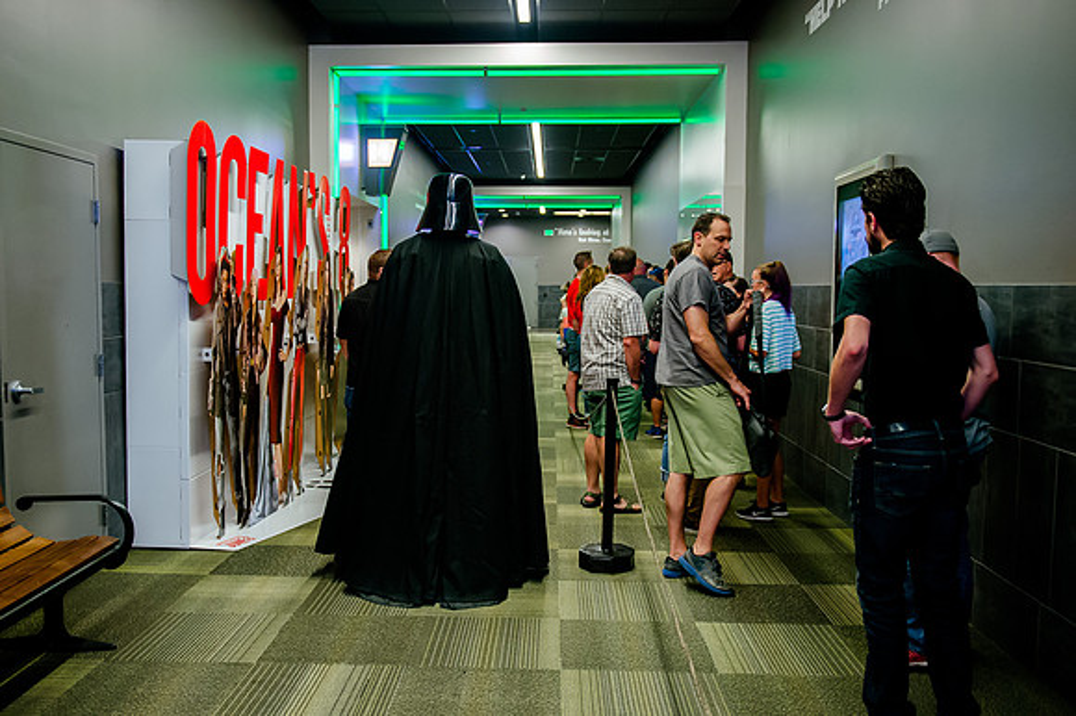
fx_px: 1053
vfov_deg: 37.6
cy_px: 363
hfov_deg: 54.0
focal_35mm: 35
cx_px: 492
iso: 3200
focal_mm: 32
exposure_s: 1/100
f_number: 2.8
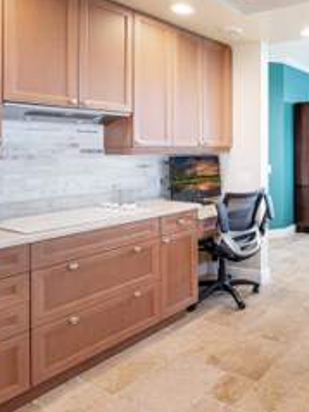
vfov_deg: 64.7
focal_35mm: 27
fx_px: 322
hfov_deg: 43.4
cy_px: 162
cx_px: 314
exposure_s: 1/3
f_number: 11
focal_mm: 14
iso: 200
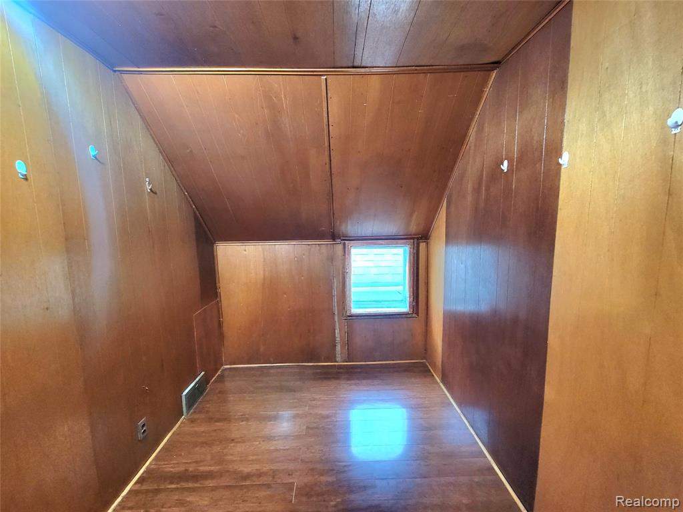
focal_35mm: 13
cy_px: 256
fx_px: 256
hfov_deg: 106.2
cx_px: 342
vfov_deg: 89.9
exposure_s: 1/24
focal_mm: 2.2
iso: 640
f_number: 2.2
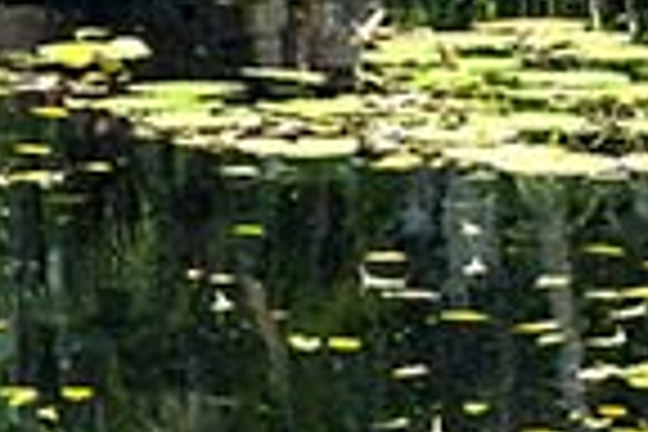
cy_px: -747
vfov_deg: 2.9
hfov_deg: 4.4
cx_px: 765
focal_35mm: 466
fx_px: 8387
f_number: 7.1
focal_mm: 70
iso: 8000
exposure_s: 1/200
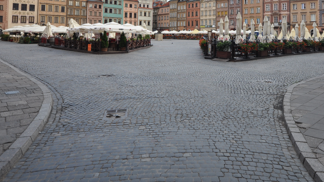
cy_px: 23
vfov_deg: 39.0
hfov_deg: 67.0
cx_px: 199
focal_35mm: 28
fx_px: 241
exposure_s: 1/160
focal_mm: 12
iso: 200
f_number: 6.3
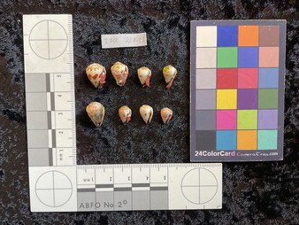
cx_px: 145
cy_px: 111
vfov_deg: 46.8
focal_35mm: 30
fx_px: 259
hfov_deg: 59.9
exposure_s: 1/50
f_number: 1.8
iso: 64
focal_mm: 3
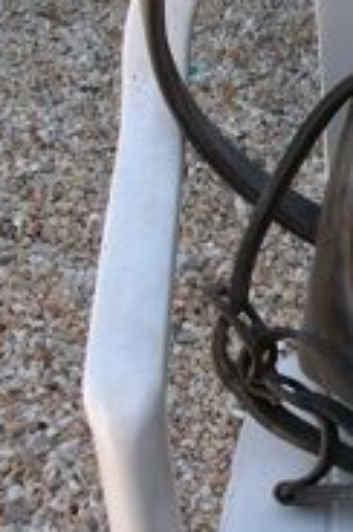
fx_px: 1284
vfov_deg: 23.4
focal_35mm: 87
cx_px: 469
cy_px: 200
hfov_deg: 14.9
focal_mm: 5.7
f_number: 2.9
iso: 80
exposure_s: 1/208
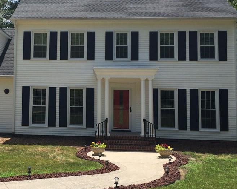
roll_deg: -1.0
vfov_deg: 34.1
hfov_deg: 41.2
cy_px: 82
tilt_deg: +2.3
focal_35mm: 44
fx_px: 309
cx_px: 69
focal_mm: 4.15
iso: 32
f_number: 2.2
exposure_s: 1/1582
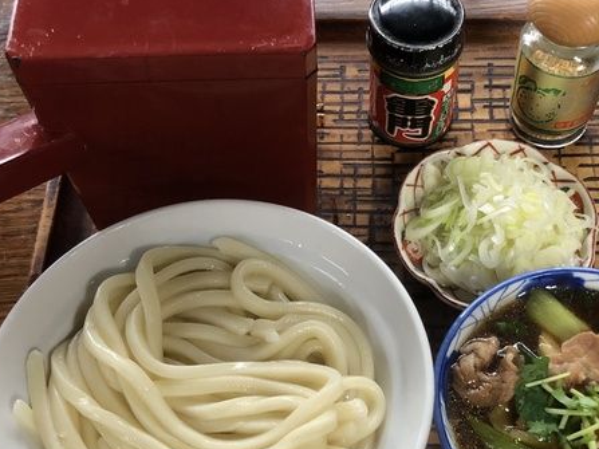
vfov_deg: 28.5
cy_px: 273
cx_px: 375
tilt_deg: -60.3
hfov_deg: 37.3
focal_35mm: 51
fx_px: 882
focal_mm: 3.99
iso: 80
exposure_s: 1/17
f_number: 1.8
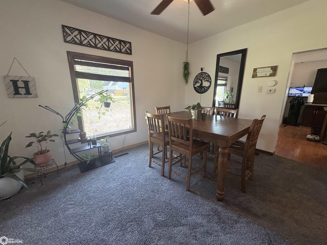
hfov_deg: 102.1
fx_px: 132
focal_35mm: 14
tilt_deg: -11.1
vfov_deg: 85.7
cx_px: 164
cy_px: 122
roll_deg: +0.5
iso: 320
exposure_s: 1/120
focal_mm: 2.22
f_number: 2.2
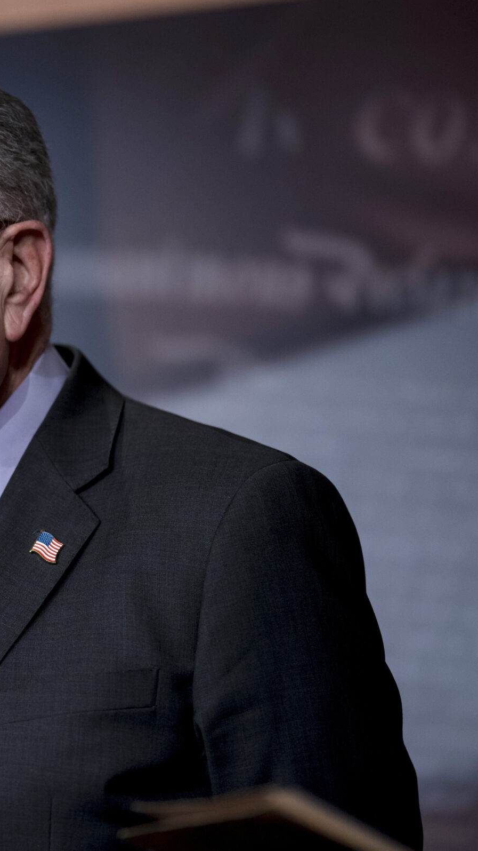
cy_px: 429
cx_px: -96
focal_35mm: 227
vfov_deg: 9.5
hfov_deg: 5.3
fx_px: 5116
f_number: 2
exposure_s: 1/800
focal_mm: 135
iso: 1250
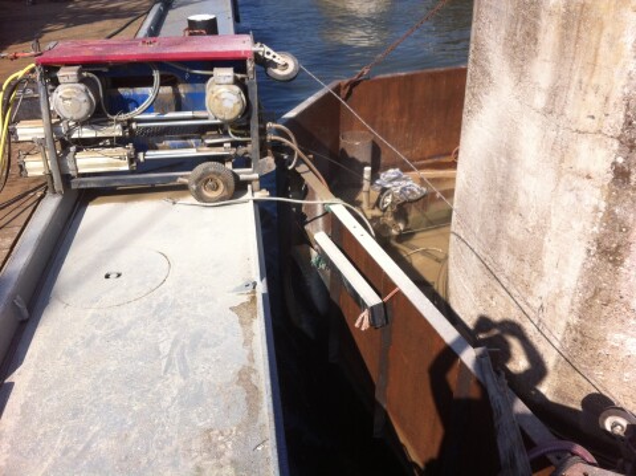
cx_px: 318
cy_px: 238
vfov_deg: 40.6
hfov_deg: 52.7
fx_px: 642
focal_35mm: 35
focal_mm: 3.85
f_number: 2.8
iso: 80
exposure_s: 1/1676
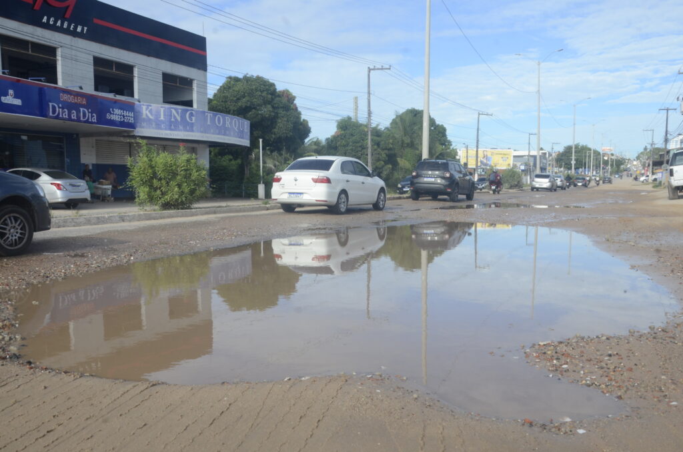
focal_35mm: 32
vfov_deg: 41.5
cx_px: 342
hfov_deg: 59.6
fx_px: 596
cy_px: 226
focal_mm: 21
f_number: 16
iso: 400
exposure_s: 1/250
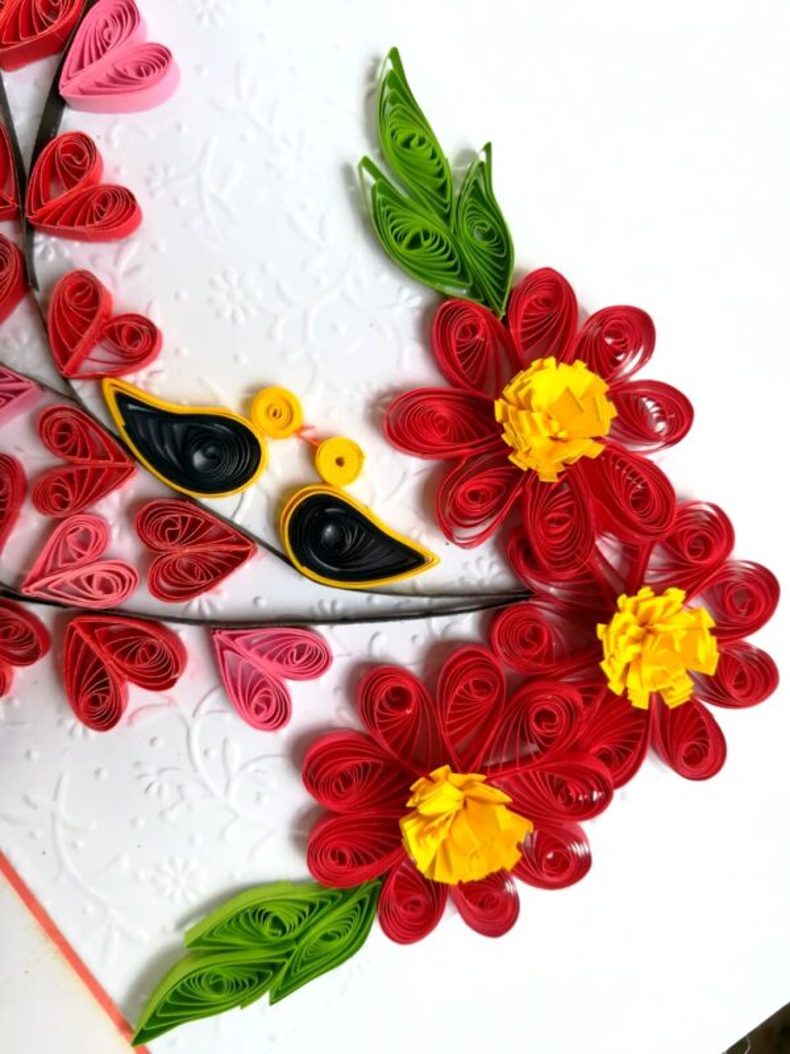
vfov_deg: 67.3
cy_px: 527
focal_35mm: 26
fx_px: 791
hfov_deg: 53.1
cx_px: 395
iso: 80
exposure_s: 1/30
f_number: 2.2
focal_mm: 3.83
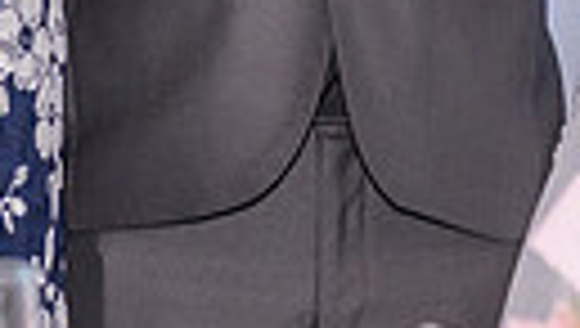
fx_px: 4066
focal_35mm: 264
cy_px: -380
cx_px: 265
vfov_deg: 4.5
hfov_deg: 8.2
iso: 1000
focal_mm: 56
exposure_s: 1/200
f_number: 4.5
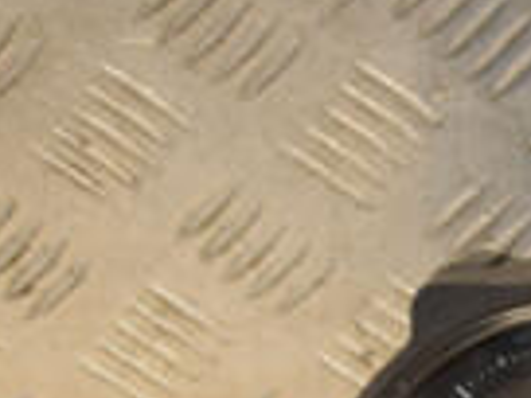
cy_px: 476
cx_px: 996
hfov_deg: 7.9
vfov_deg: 6.1
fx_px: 3697
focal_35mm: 241
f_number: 5
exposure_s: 1/200
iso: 800
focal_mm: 38
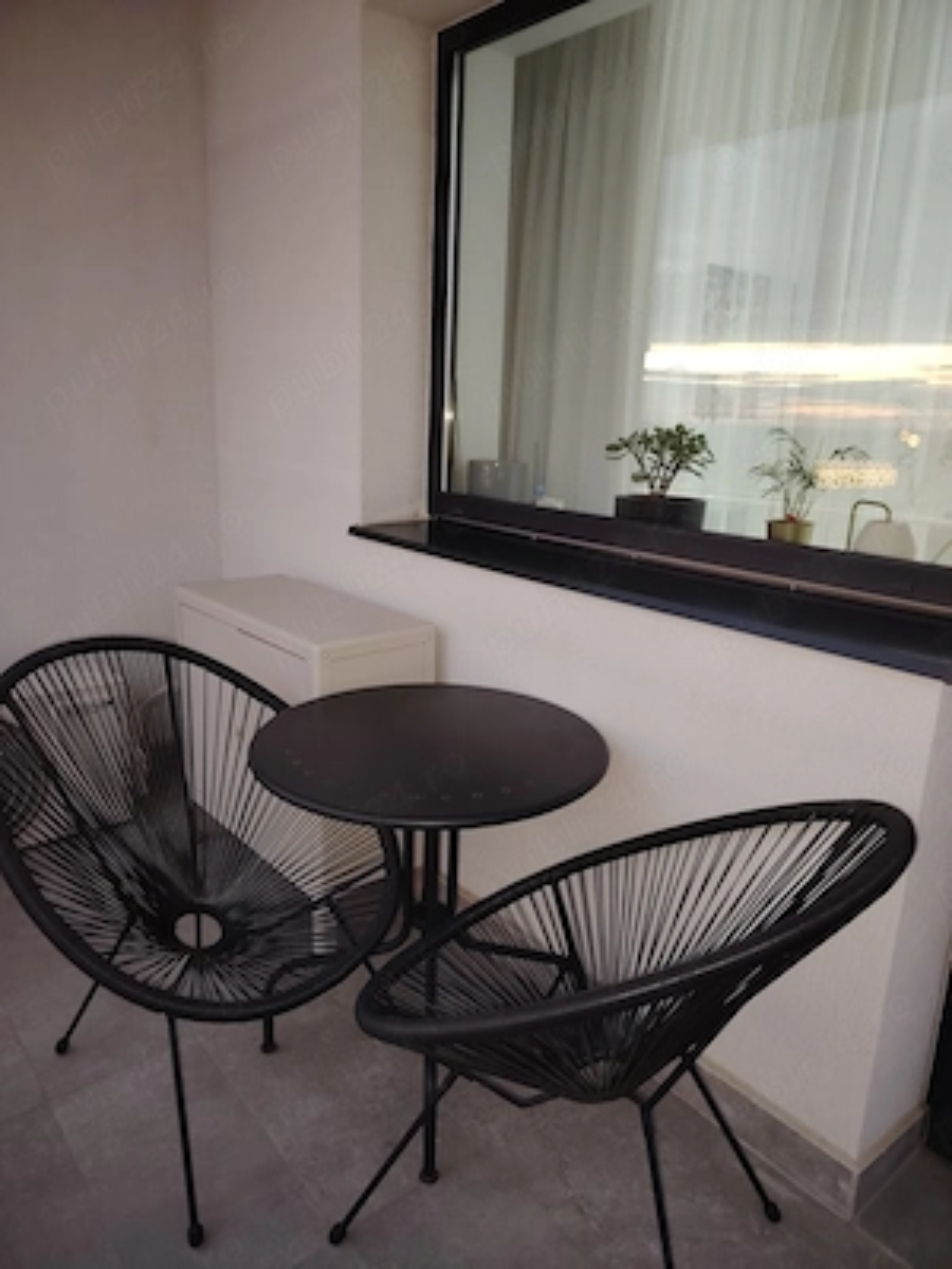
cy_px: 634
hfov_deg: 56.8
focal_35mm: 24
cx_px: 476
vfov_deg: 71.6
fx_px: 880
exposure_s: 1/50
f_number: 1.75
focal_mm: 5.25
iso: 6400
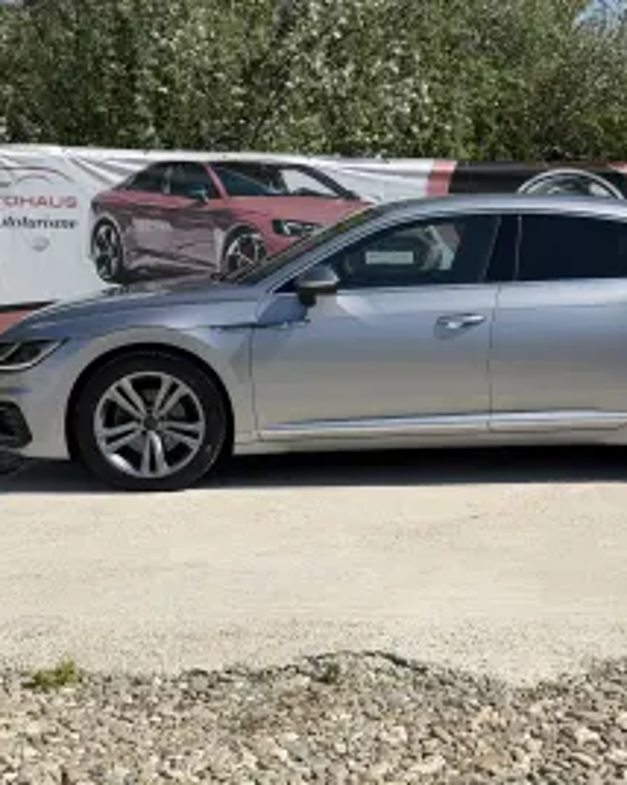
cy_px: 392
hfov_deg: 23.9
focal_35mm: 63
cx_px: 466
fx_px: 1463
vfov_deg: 30.0
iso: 64
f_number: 1.78
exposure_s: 1/7143
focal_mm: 6.76
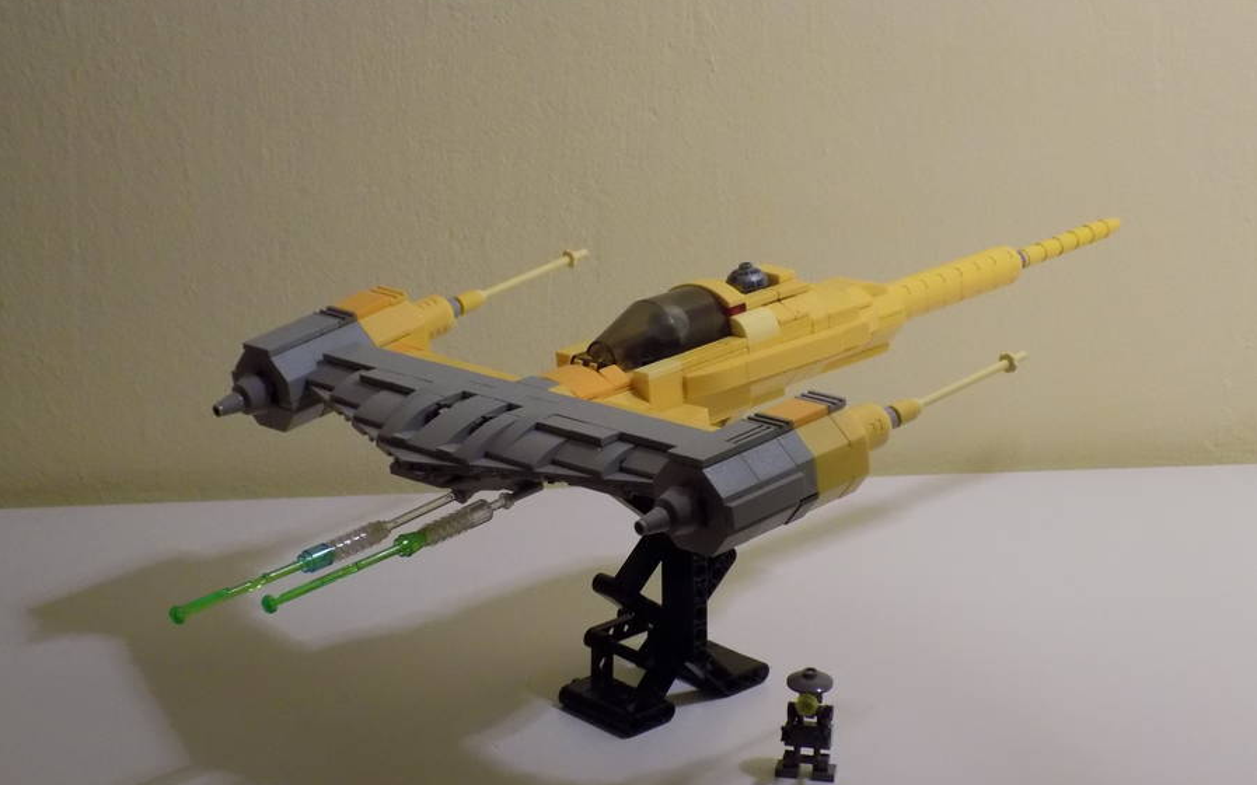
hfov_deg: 24.9
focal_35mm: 83
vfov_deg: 15.7
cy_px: 386
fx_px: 2842
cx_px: 629
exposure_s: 1/13
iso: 400
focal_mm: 13.9
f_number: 4.3
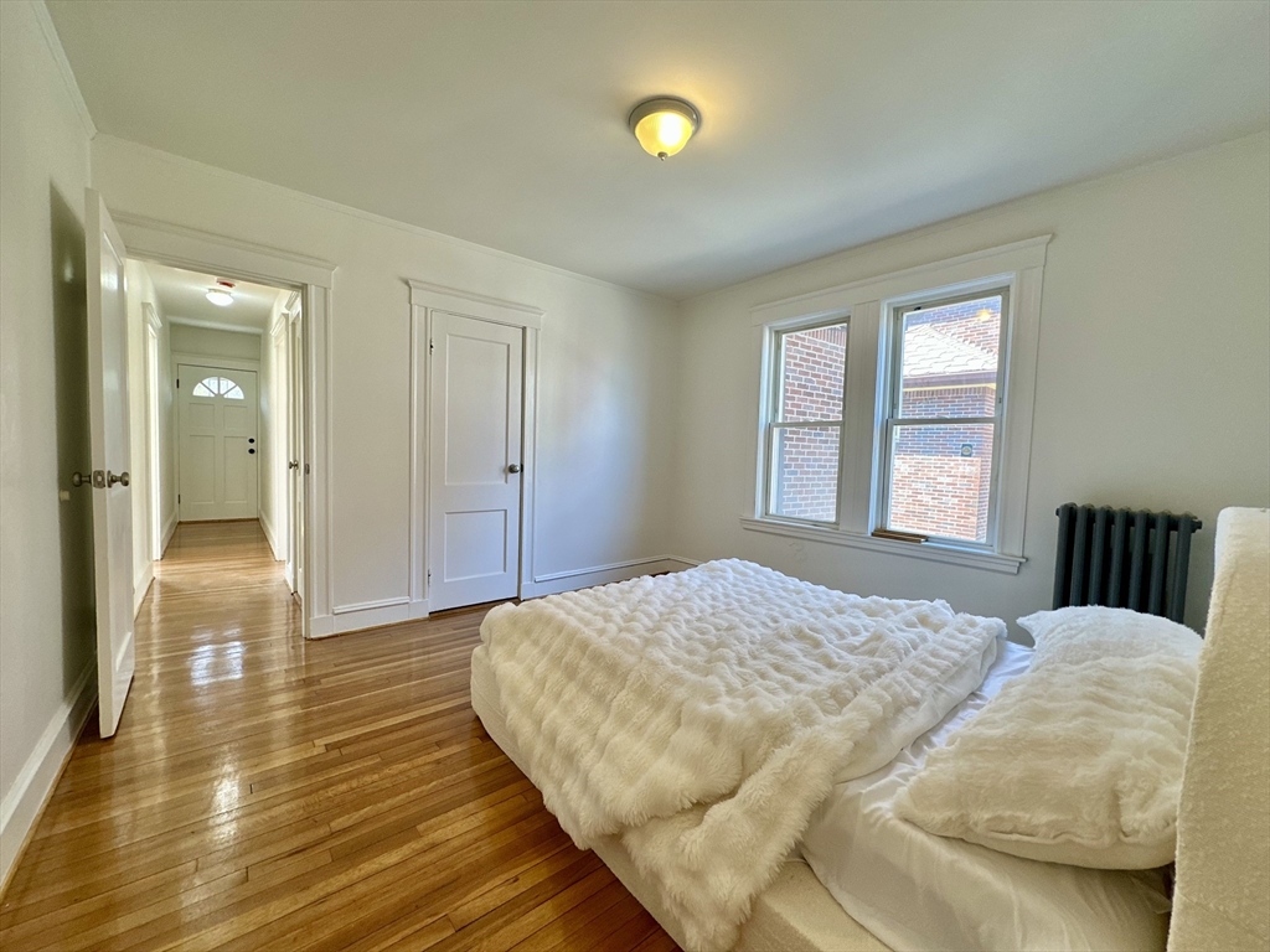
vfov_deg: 85.7
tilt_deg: -3.0
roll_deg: -1.4
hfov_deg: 102.1
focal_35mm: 14
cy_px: 476
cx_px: 635
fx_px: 514
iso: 64
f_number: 2.2
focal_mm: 2.22
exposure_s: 1/60
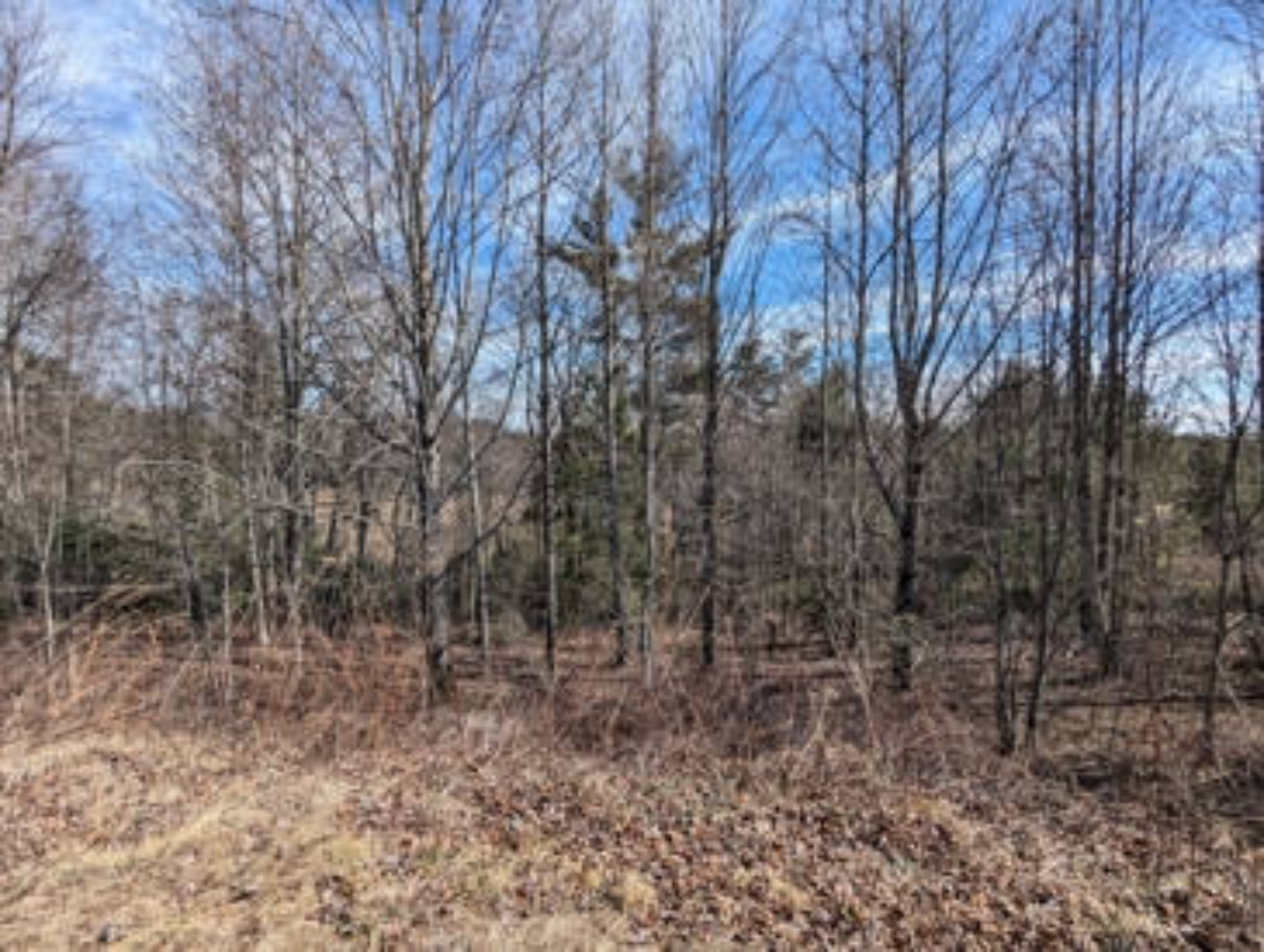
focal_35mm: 16
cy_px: 476
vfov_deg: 78.3
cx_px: 632
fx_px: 585
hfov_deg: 94.4
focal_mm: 2.35
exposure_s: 1/923
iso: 46
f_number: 2.2
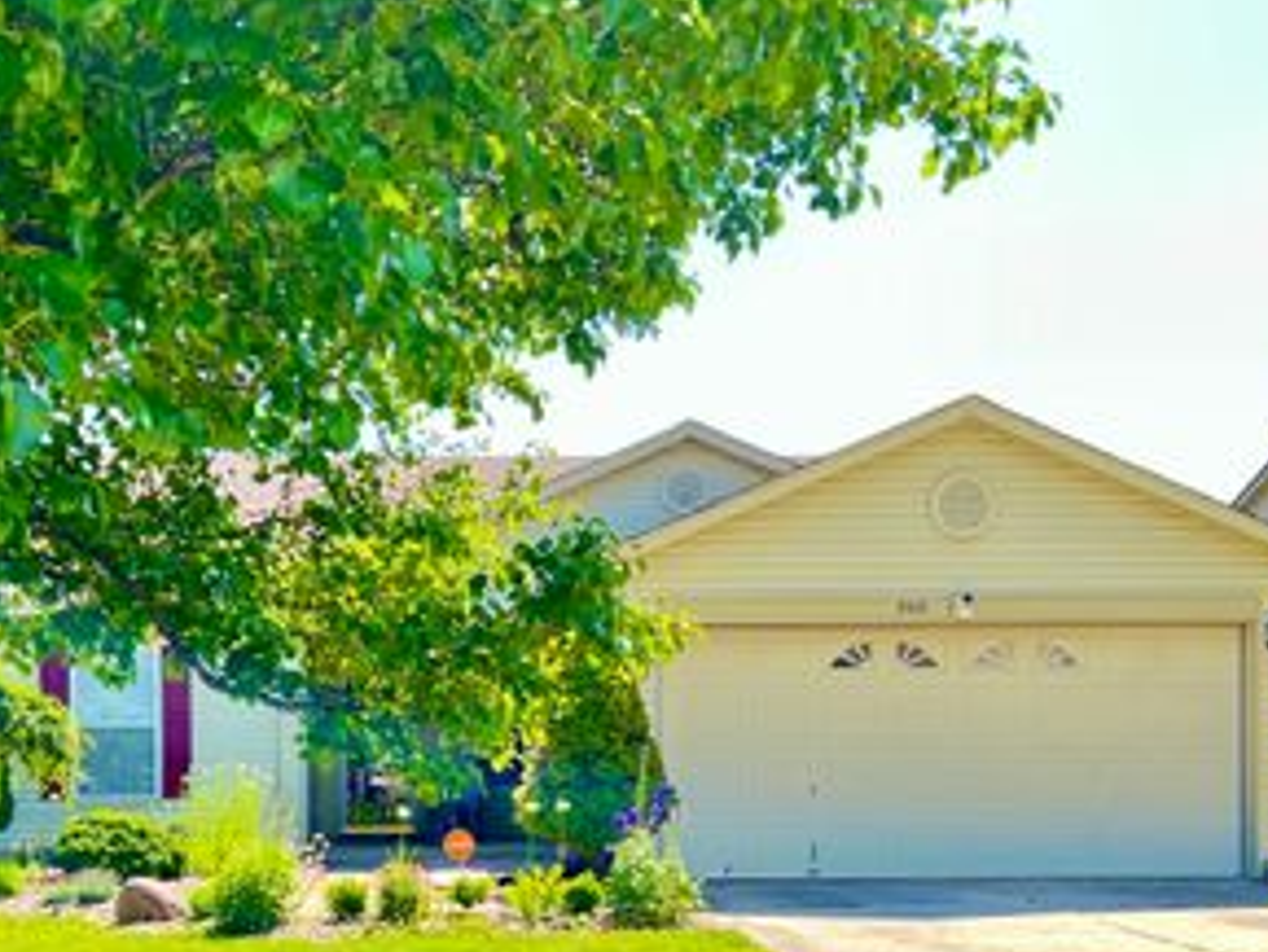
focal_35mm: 45
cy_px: 814
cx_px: 461
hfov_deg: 41.7
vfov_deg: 31.1
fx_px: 1649
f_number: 1.5
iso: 50
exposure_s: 1/426
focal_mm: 5.7
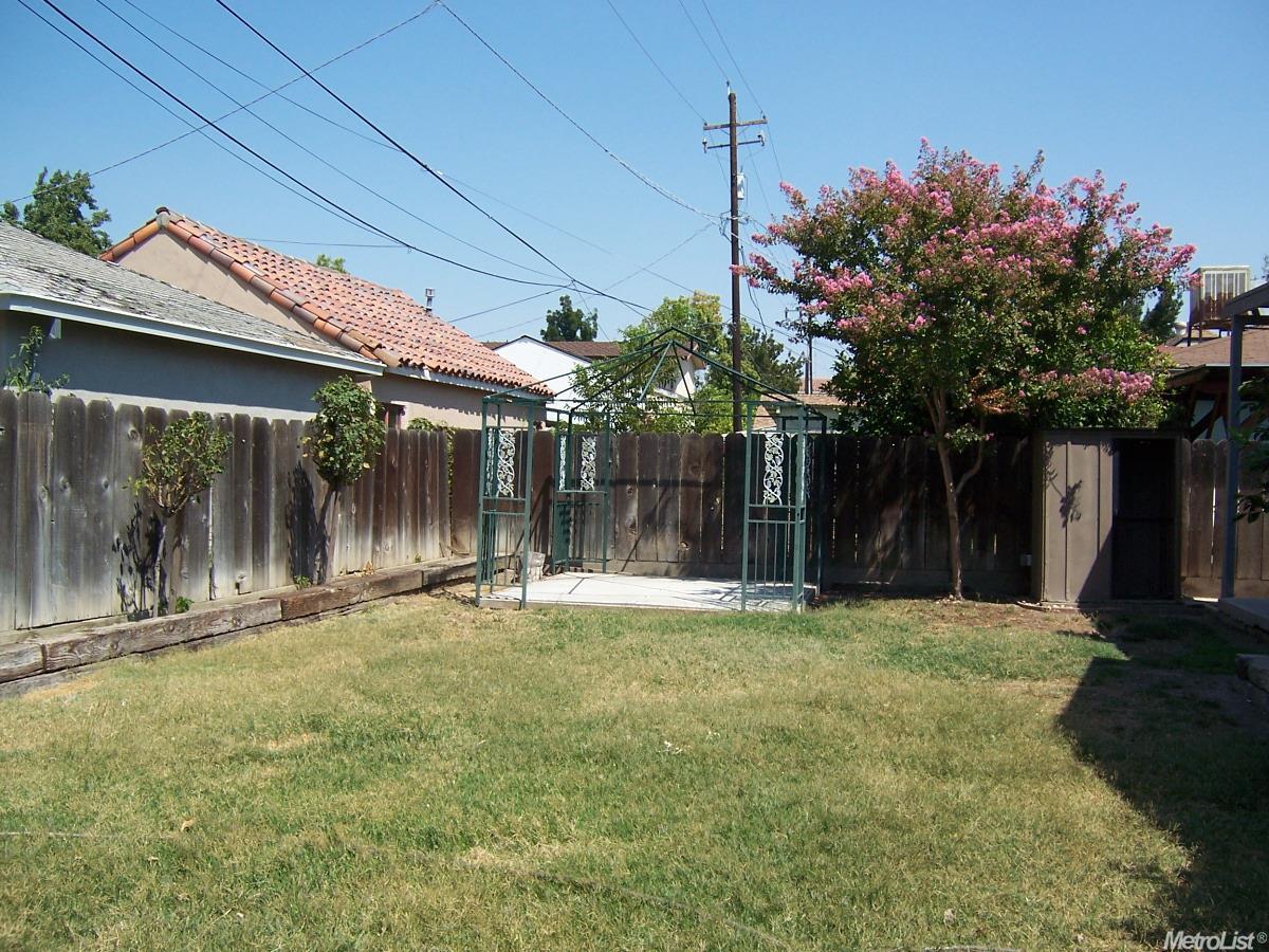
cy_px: 476
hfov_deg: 55.4
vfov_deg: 42.9
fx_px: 1210
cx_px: 634
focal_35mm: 33
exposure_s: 1/1000
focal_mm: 5.5
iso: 80
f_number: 3.4
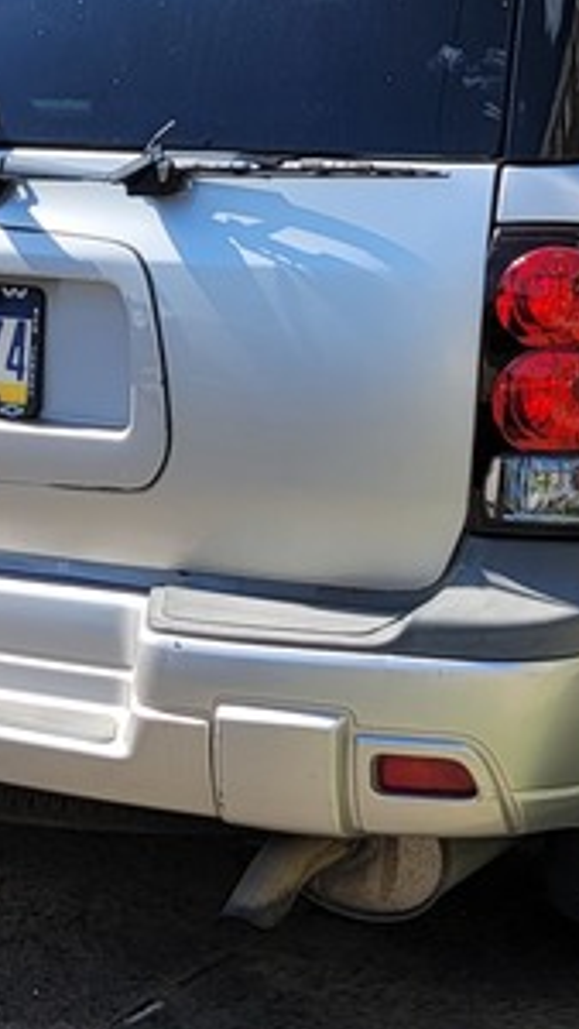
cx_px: -349
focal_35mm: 109
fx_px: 2972
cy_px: 833
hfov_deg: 10.6
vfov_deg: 19.4
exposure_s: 1/556
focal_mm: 7
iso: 20
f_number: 1.8
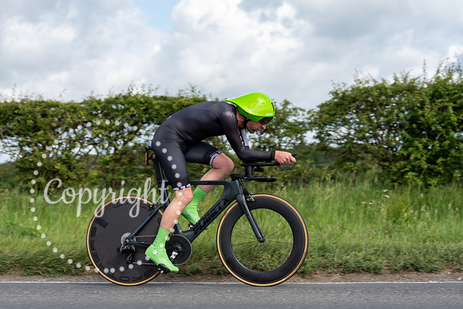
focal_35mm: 71
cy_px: 154
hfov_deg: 28.5
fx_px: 912
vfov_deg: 19.2
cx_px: 232
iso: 125
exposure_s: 1/1000
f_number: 3.5
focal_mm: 70
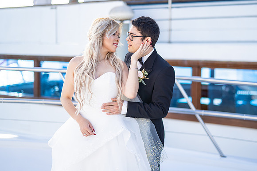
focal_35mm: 60
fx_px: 430
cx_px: 147
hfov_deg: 33.2
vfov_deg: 22.5
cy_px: 73
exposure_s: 1/3200
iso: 160
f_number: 1.4
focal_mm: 50
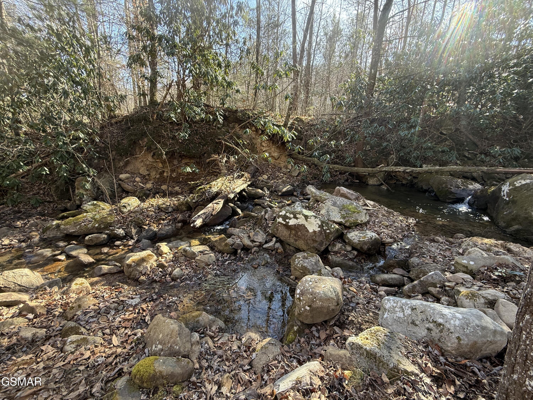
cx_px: 266
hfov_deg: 102.1
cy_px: 200
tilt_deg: -17.5
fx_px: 216
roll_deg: -2.8
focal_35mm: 14
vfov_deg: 85.7
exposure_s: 1/99
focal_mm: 2.22
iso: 80
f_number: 2.2
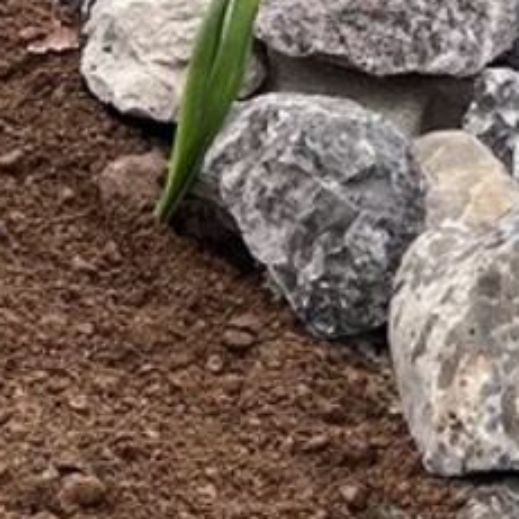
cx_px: 357
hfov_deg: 12.5
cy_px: -166
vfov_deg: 12.2
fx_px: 2358
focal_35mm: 139
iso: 50
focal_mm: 5.1
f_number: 1.6
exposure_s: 1/537
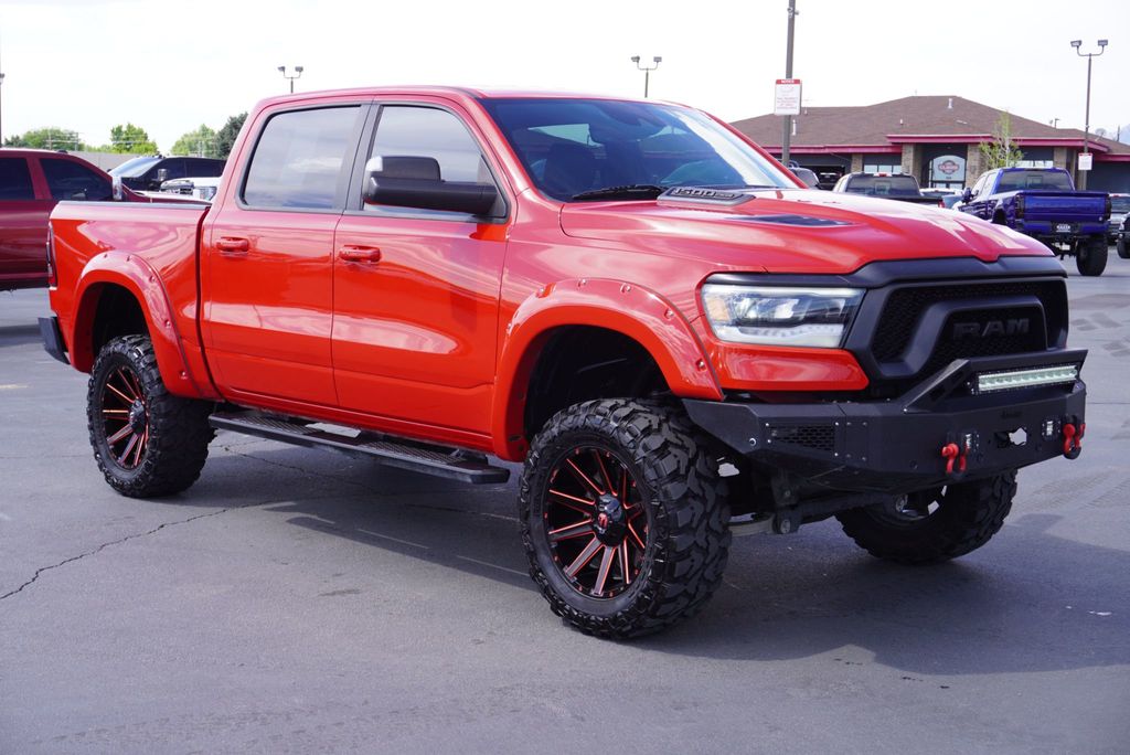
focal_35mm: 50
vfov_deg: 27.3
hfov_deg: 39.9
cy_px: 378
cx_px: 565
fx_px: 1555
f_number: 8
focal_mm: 33
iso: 100
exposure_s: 1/100
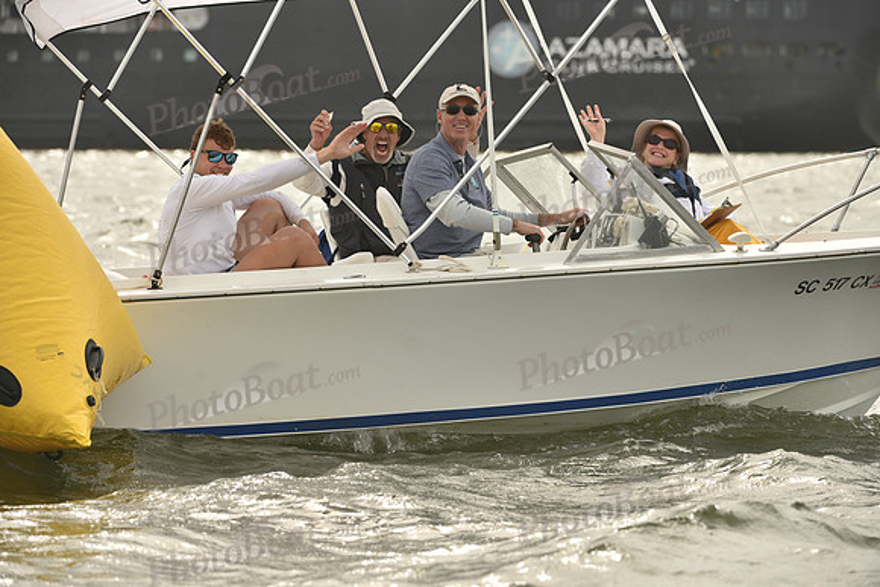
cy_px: 294
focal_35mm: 200
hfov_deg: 10.3
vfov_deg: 6.9
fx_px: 4890
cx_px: 440
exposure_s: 1/1250
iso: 320
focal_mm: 200
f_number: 5.6
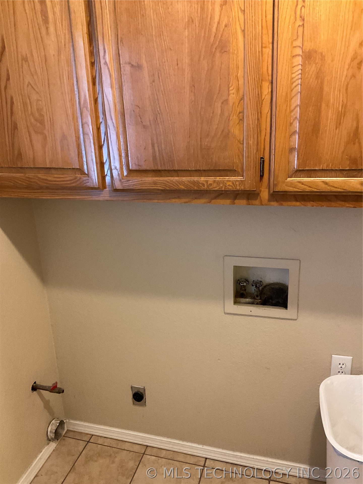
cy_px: 242
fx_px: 405
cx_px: 182
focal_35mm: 29
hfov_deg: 48.2
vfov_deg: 61.7
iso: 250
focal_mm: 3
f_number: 1.8
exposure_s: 1/40
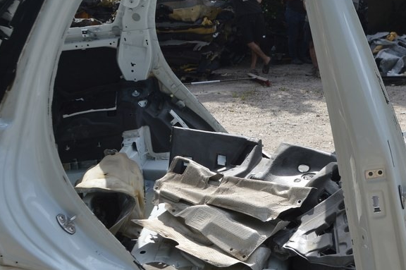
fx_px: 721
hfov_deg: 30.7
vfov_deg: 21.2
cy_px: 151
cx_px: 323
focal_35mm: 64
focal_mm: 24
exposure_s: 1/250
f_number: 8
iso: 100
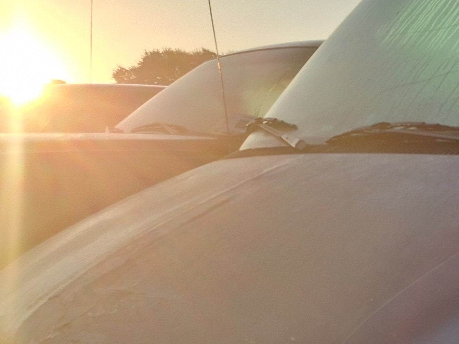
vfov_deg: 18.8
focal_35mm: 76
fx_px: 1008
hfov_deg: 22.7
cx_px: 607
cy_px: 350
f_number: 1.8
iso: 32
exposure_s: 1/489
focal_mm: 4.69
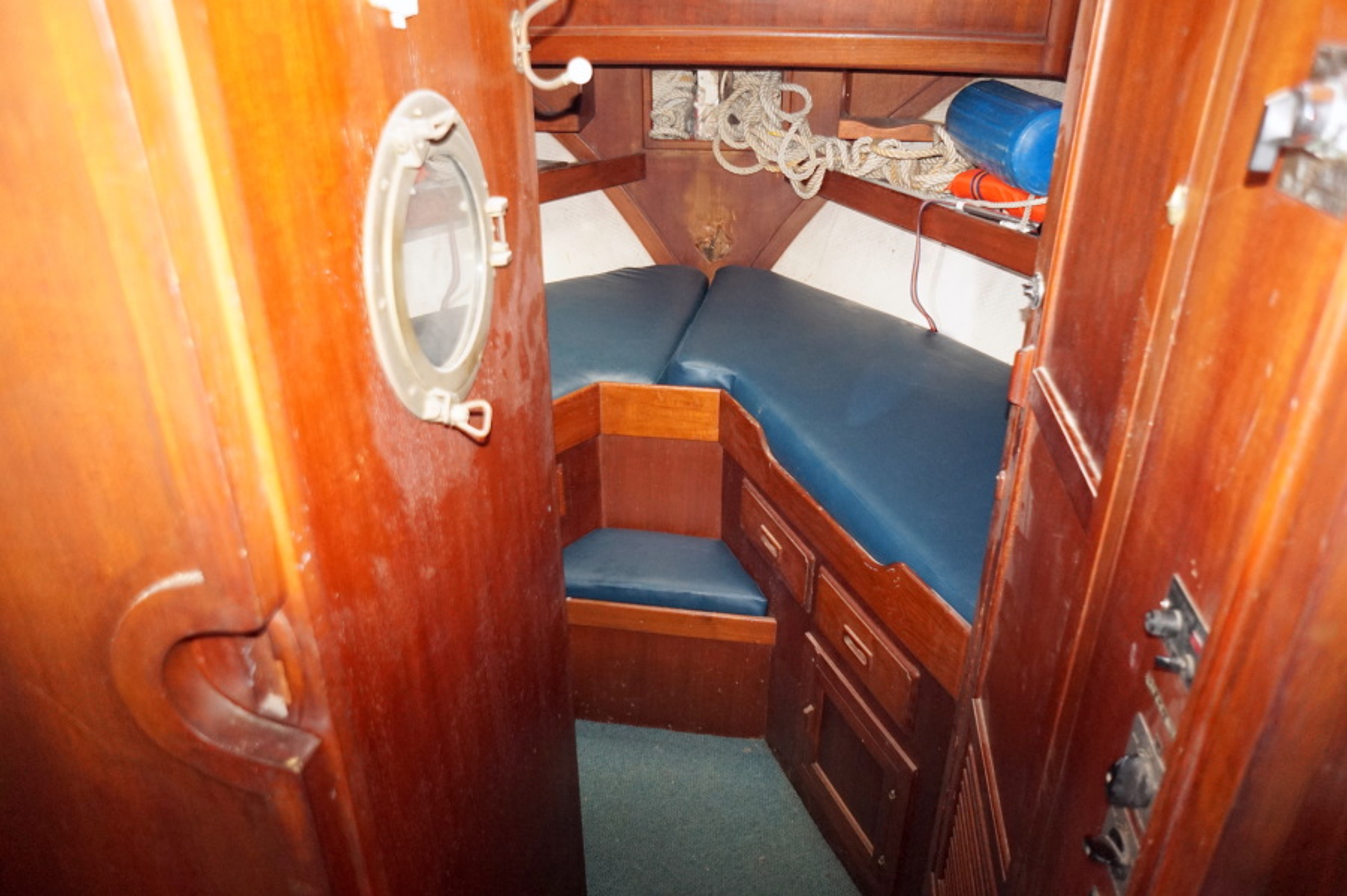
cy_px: 448
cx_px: 674
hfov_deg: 73.8
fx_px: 897
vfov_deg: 53.1
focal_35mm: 24
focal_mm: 16
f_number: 2.8
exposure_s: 1/80
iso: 1250
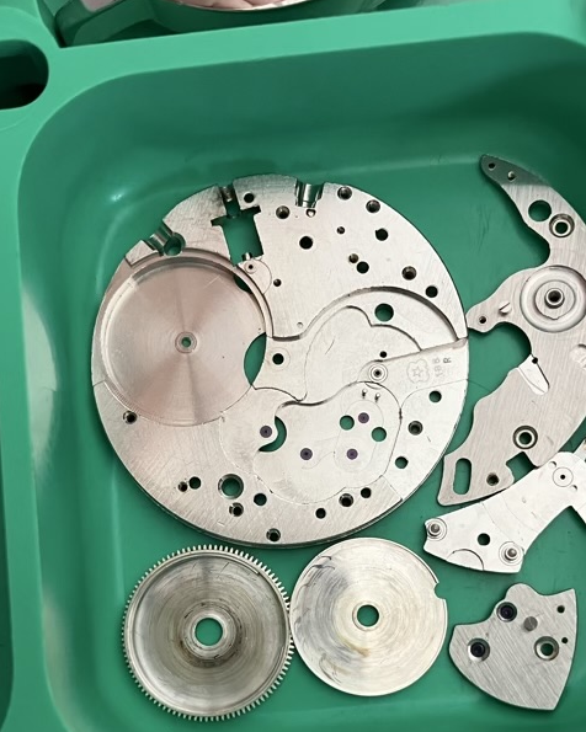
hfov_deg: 32.1
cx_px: 272
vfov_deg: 38.7
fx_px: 1019
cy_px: 529
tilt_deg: -83.0
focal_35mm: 47
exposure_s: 1/60
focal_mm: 3.99
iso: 125
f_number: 1.8
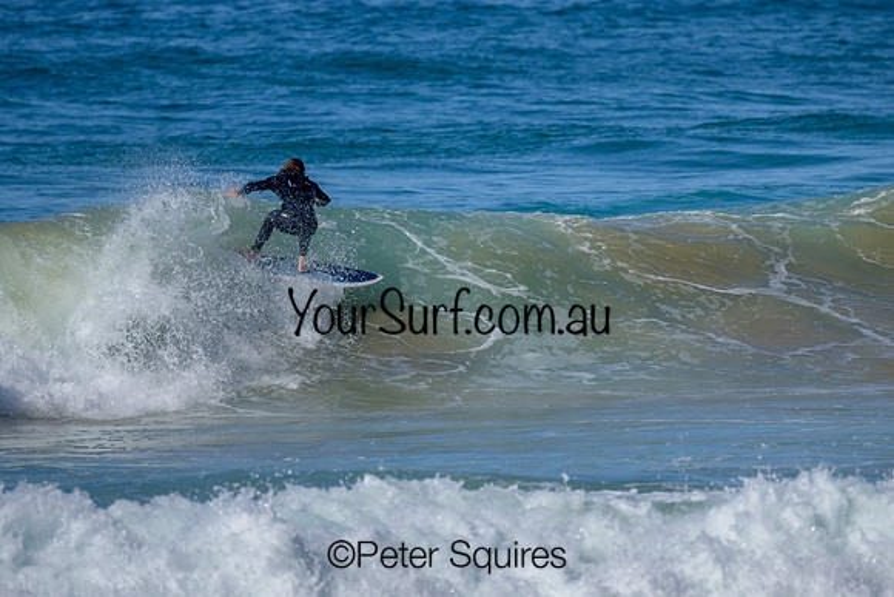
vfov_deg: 1.3
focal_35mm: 1099
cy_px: 271
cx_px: 427
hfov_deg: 1.9
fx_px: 27297
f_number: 6.3
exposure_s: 1/2000
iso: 220
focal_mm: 800
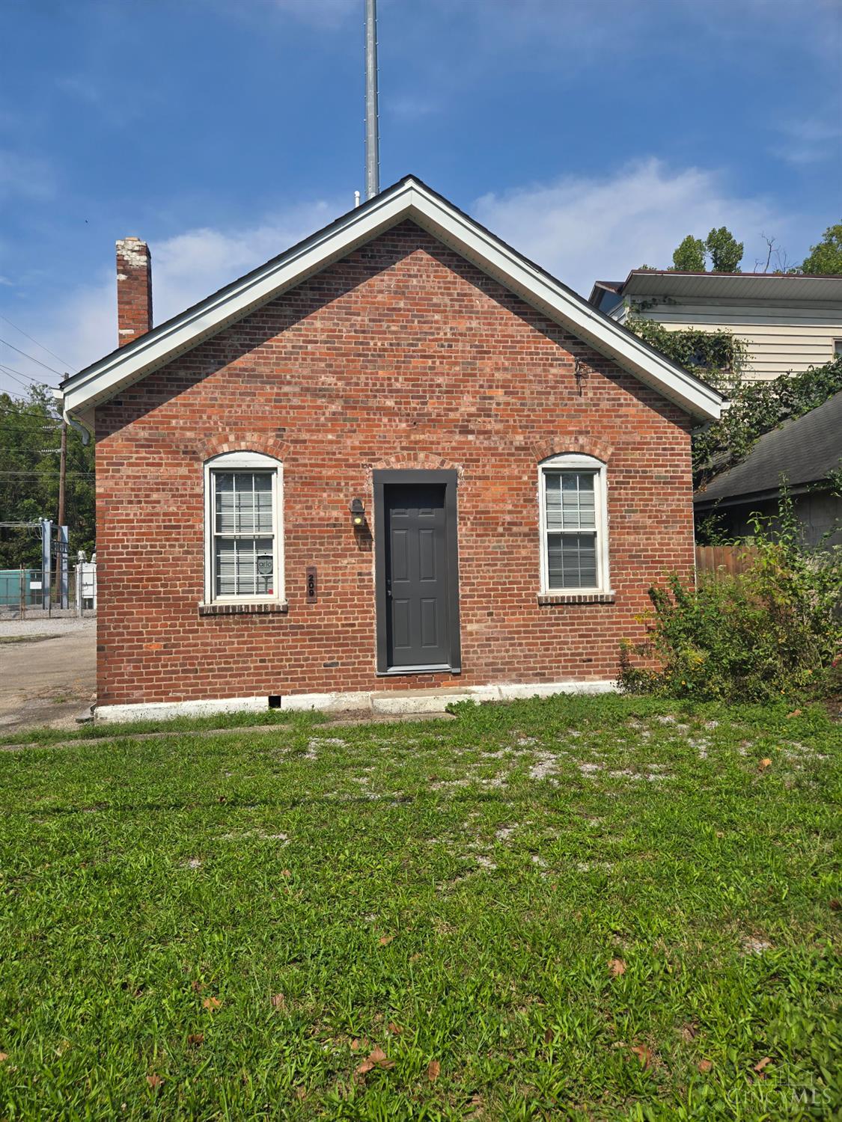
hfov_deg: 58.9
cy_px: 561
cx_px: 421
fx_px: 746
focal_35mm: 23
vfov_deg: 73.9
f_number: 1.8
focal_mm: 5.4
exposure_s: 1/2650
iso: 25
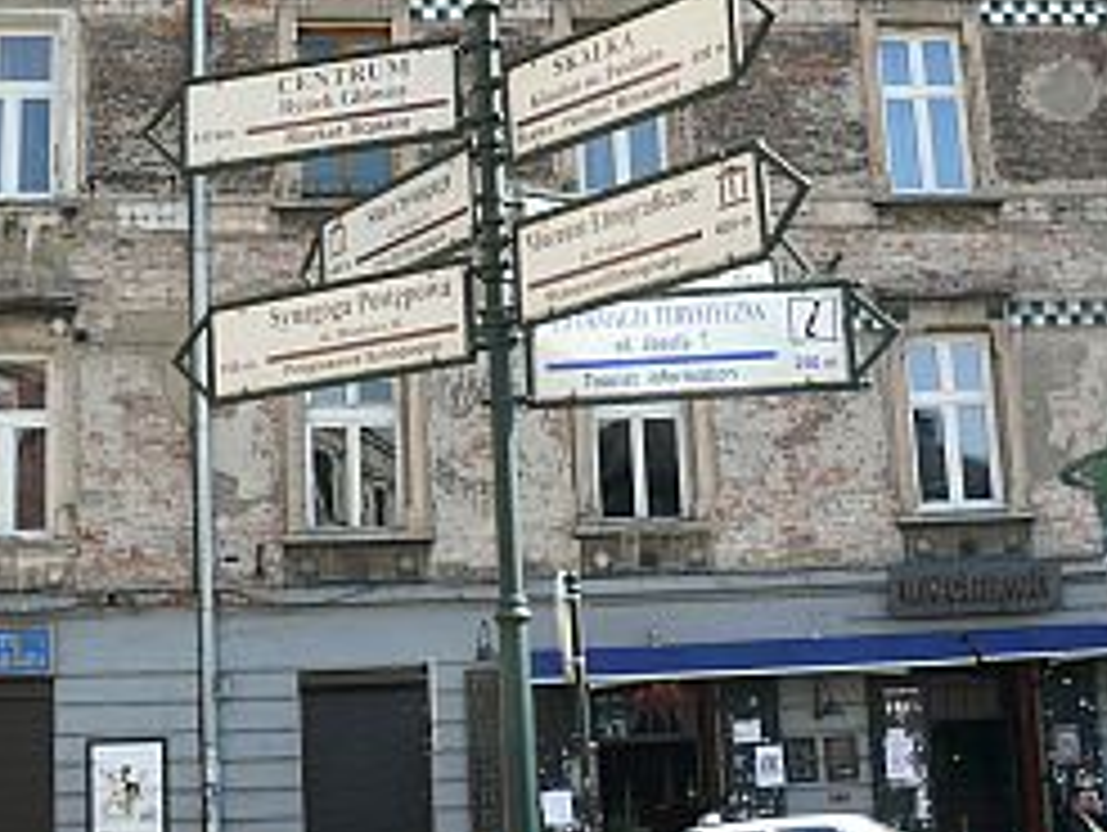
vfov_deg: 22.9
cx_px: 612
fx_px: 2049
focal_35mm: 64
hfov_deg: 30.2
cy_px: 292
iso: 100
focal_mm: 7.4
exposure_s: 1/250
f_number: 5
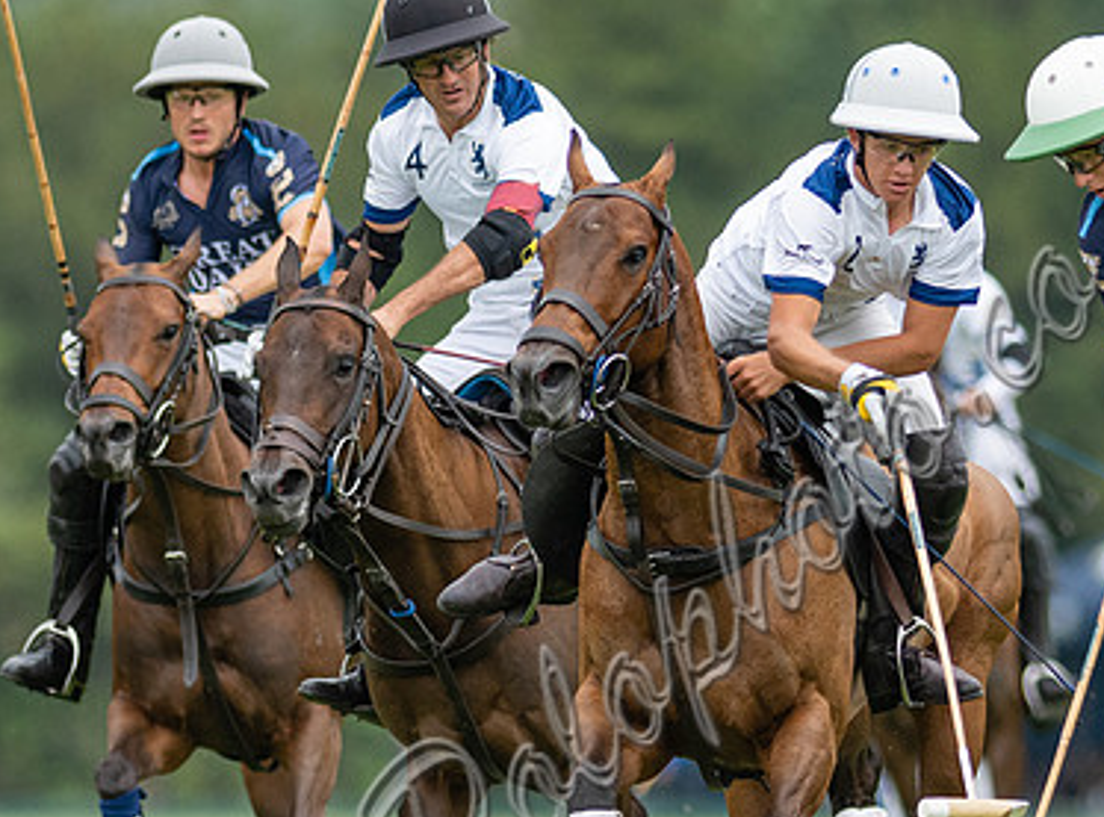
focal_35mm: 911
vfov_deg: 1.6
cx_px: 886
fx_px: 28924
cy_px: 598
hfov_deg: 2.2
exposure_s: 1/3200
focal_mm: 300
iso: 640
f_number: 2.8
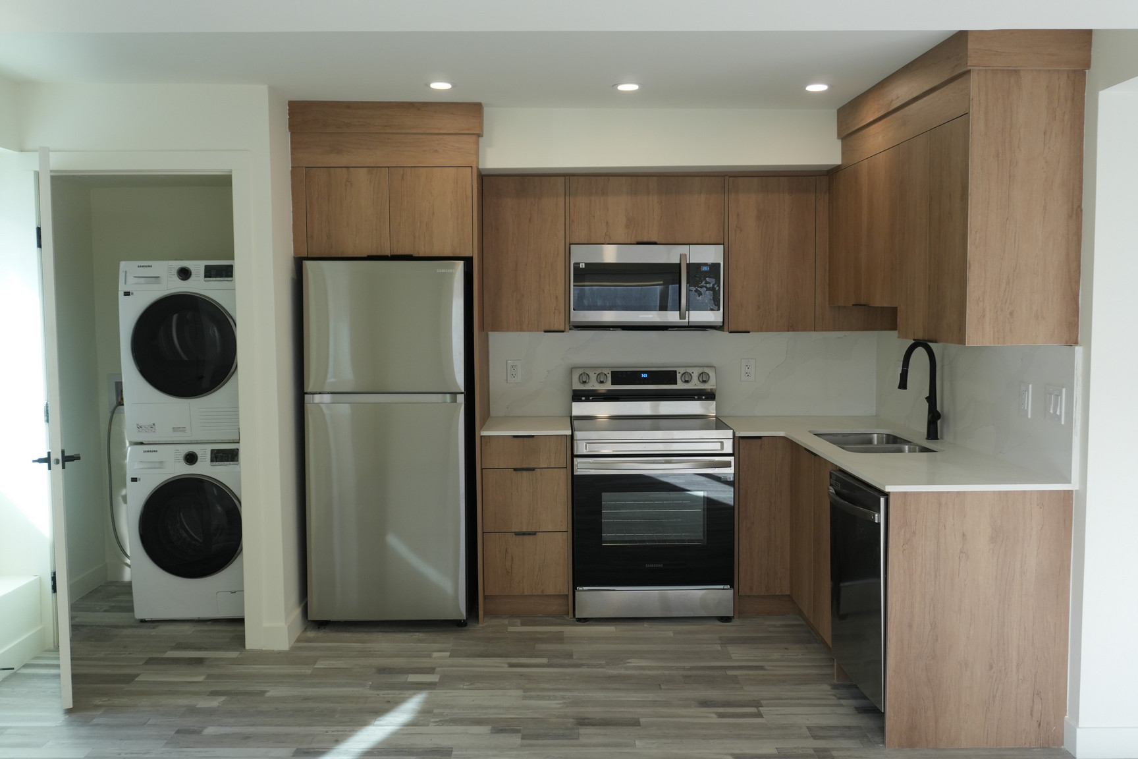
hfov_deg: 57.2
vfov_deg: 40.0
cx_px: 569
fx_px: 1043
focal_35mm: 33
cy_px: 380
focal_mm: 22
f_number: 4
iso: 250
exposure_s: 1/160
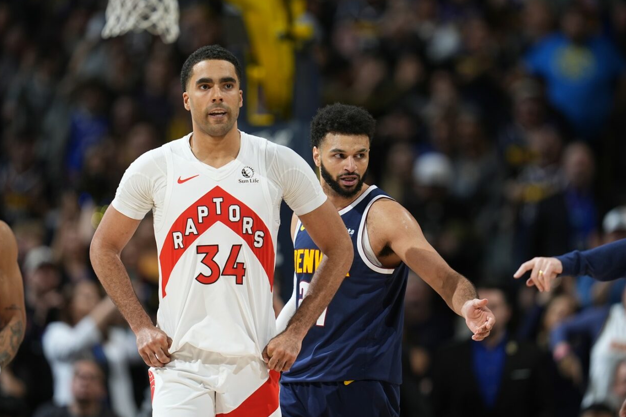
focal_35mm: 415
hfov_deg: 5.0
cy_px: 202
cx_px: 319
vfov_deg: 3.3
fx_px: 7214
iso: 400
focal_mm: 400
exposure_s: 1/1600
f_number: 3.2
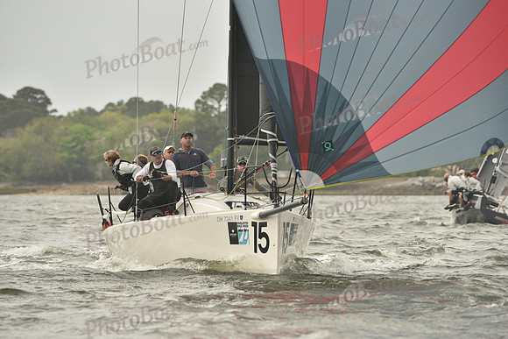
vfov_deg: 3.4
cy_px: 170
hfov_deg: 5.2
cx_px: 254
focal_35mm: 400
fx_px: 5646
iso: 400
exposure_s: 1/800
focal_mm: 400
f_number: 8
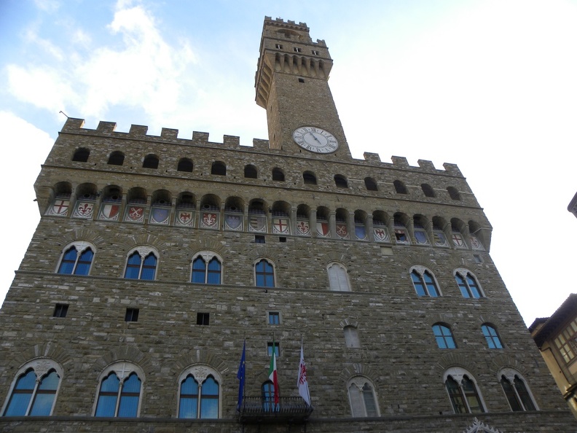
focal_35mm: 26
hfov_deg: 67.3
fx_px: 433
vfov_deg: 53.1
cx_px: 288
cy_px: 216
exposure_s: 1/187
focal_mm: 4.6
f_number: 4.5
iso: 64
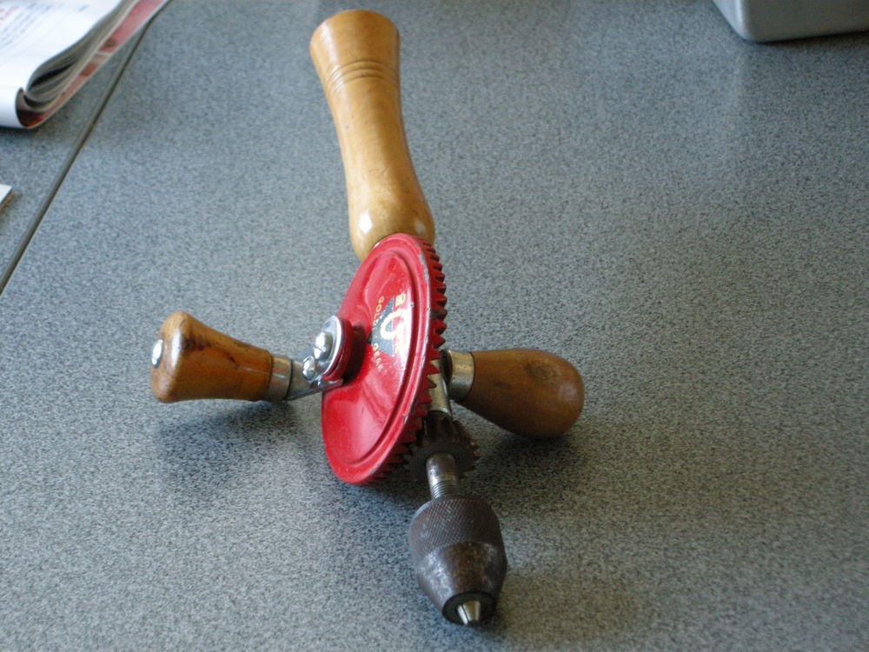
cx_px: 434
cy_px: 326
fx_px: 2887
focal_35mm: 115
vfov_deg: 12.9
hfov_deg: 17.1
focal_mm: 24.5
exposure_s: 1/20
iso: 400
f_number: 5.1
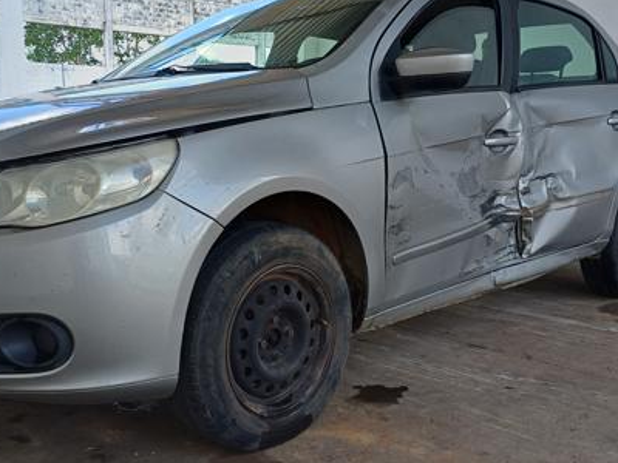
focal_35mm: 40
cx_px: 249
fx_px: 714
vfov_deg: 36.0
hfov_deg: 46.5
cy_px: 232
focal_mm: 4.65
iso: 50
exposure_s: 1/251
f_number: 1.8
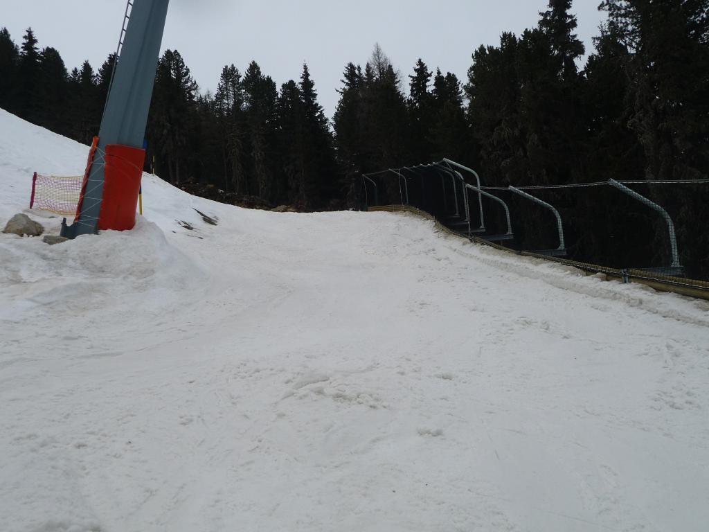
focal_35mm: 32
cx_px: 354
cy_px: 266
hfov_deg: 56.8
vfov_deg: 44.2
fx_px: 655
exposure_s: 1/400
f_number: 8
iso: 100
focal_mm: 5.3
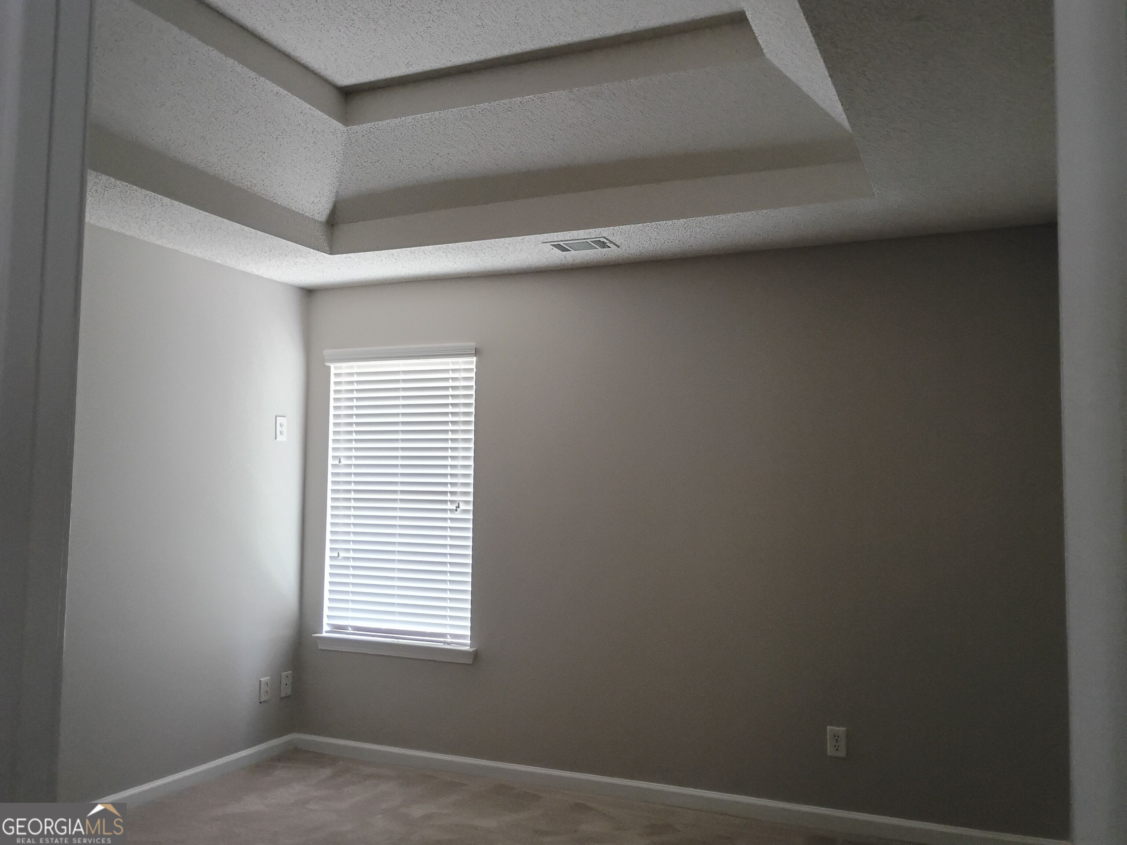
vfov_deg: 48.2
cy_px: 422
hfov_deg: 61.7
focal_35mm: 29
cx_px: 564
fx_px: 944
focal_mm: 4.27
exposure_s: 1/40
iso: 667
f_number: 1.8
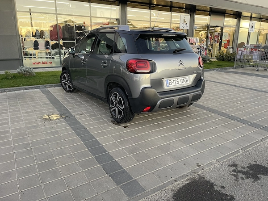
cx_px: 134
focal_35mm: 25
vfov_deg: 54.9
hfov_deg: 69.4
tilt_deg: -15.4
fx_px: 194
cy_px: 100
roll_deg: +1.3
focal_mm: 5.1
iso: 160
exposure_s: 1/60
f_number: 1.6
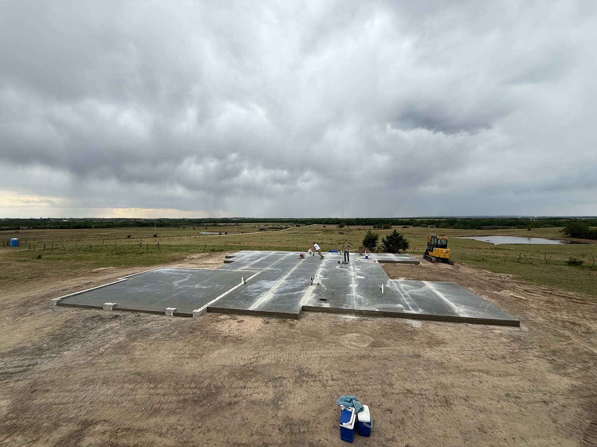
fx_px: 241
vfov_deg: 85.7
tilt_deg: -1.3
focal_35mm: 14
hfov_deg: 102.1
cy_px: 224
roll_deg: +0.3
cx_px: 298
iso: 50
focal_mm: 2.22
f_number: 2.2
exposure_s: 1/914
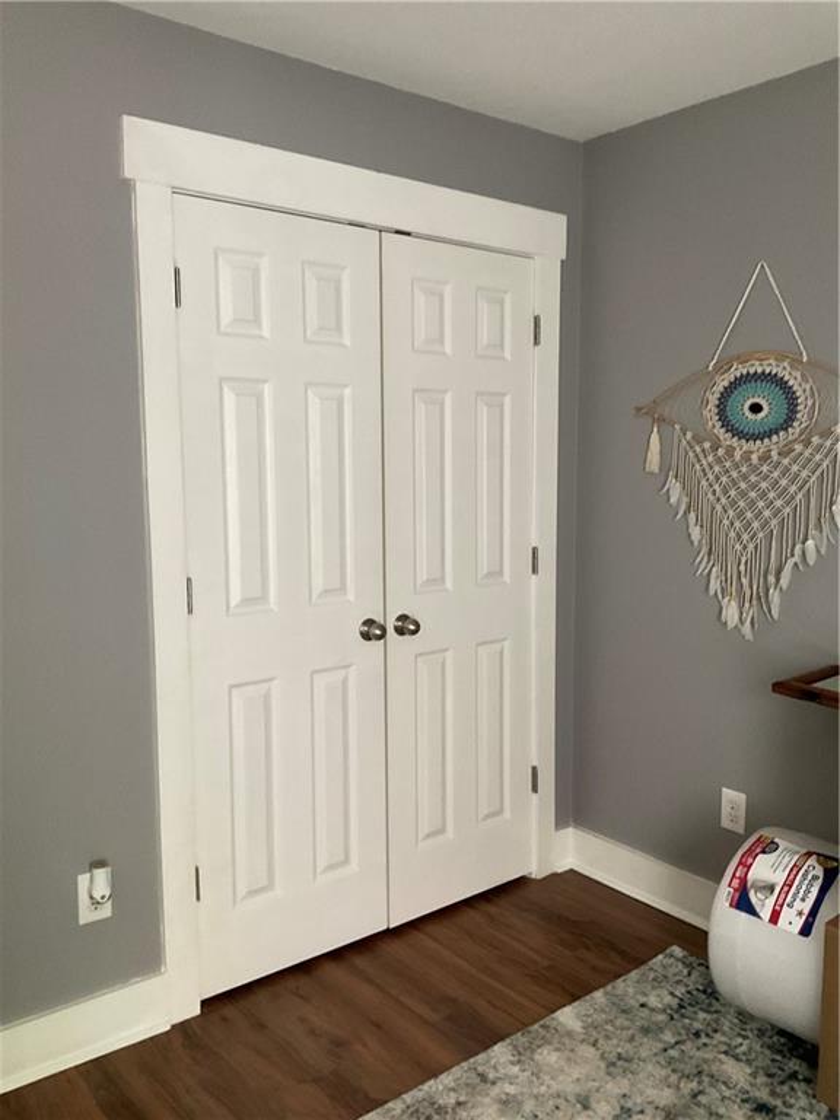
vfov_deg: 61.7
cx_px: 420
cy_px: 560
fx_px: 938
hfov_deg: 48.2
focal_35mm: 29
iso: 250
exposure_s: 1/40
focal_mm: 3
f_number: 1.8
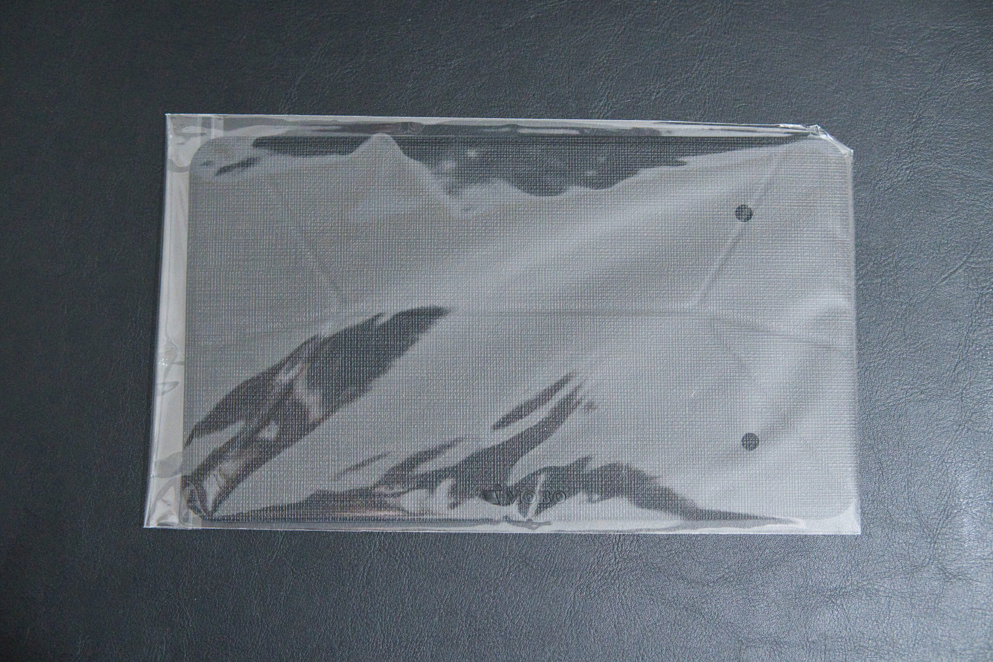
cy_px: 331
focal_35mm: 45
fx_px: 1241
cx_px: 496
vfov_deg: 29.9
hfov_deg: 43.6
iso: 6400
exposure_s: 1/125
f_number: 2.5
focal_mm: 30
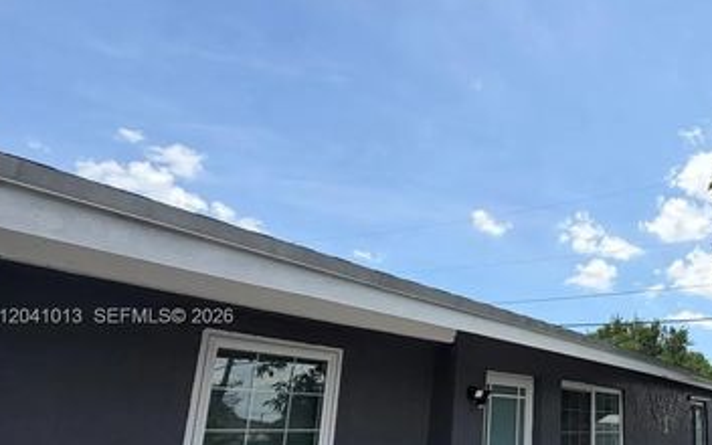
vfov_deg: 44.9
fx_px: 524
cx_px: 629
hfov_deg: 59.2
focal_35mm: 27
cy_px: 318
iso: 25
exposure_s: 1/770
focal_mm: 2.22
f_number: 2.2
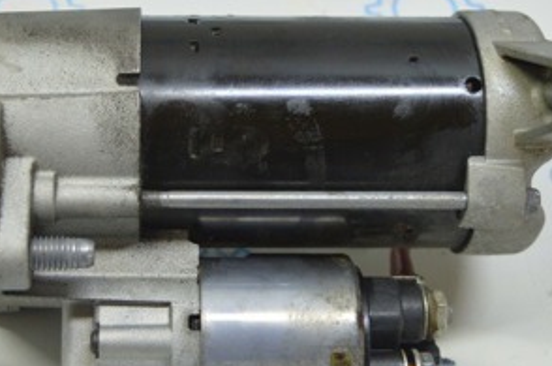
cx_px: 137
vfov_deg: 16.0
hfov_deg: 23.7
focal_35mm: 85
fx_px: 1301
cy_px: 144
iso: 400
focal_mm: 26
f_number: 4
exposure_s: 1/40
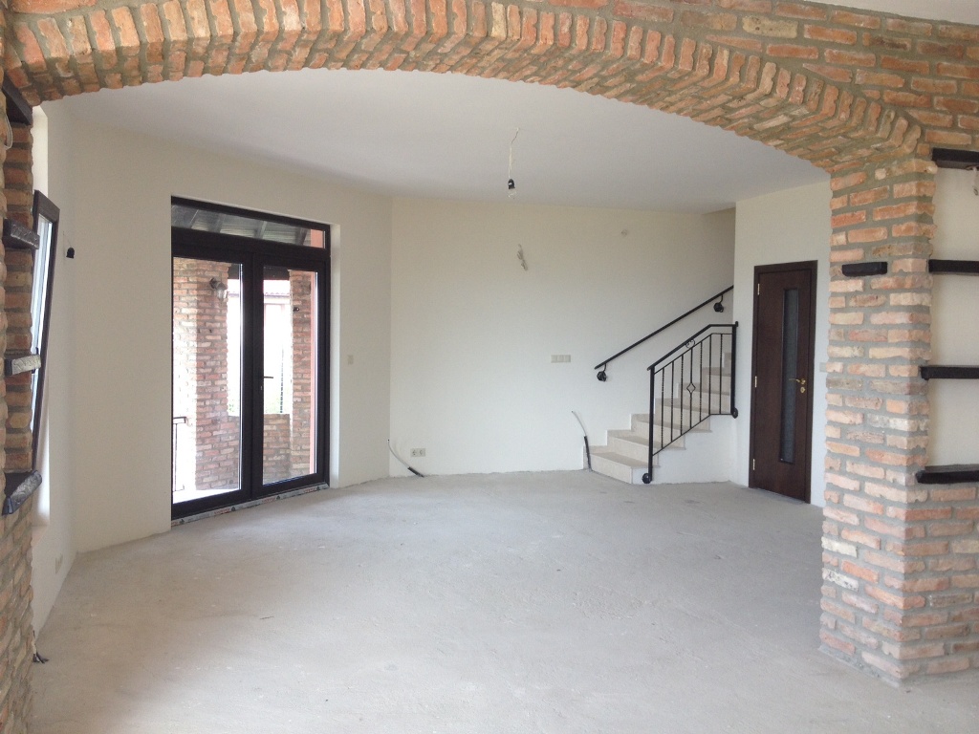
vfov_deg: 40.7
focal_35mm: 35
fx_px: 990
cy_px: 367
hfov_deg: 52.6
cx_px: 490
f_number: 2.4
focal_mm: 4.28
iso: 64
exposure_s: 1/60
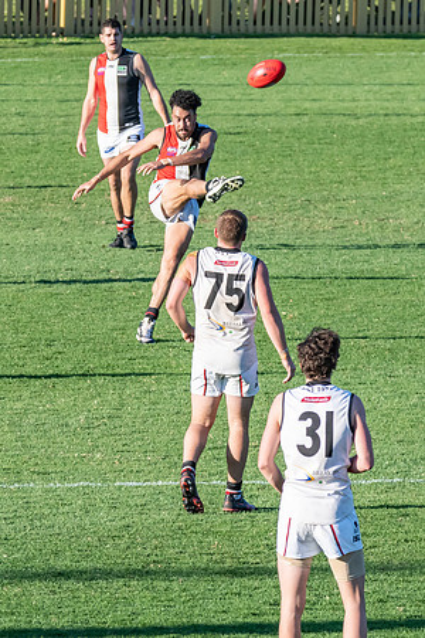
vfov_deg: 3.0
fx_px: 12031
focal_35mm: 679
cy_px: 274
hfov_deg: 2.0
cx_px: 169
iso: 800
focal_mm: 260
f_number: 10
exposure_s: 1/1600
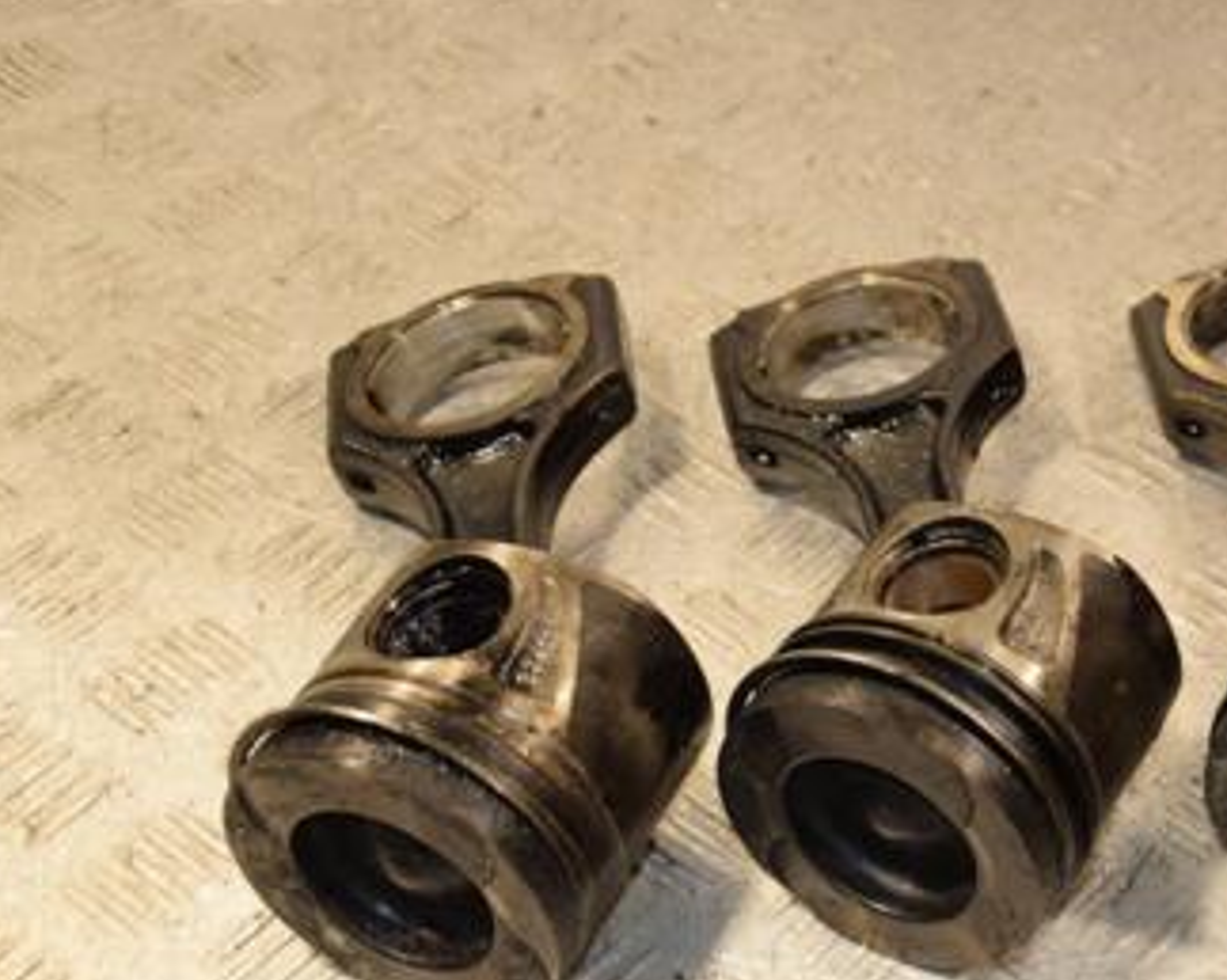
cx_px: 1090
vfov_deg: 17.2
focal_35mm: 89
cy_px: 615
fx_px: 3230
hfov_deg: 21.1
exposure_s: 1/200
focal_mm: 34
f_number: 5
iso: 800
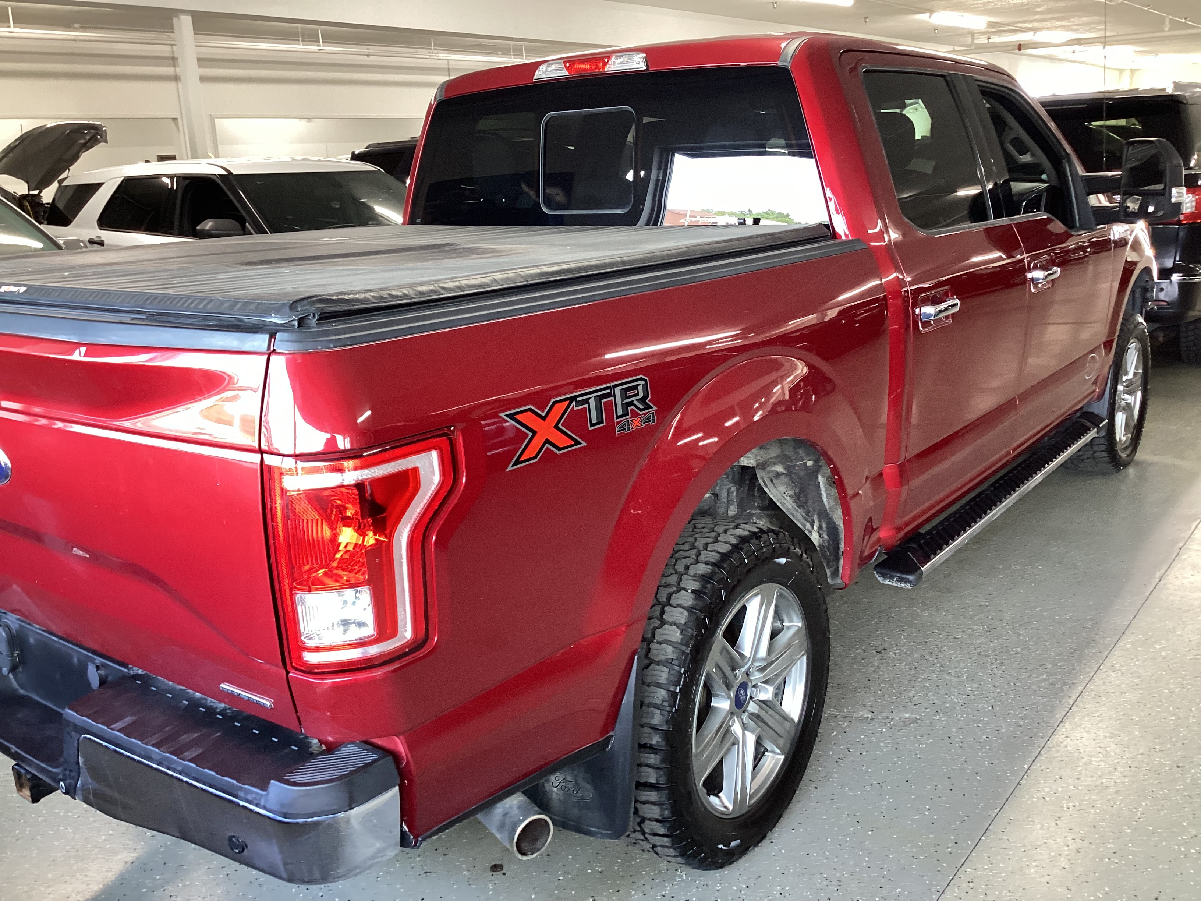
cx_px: 600
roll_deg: +1.6
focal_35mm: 31
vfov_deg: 45.4
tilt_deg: -16.5
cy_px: 450
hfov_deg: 58.4
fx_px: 1076
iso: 200
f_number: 2.4
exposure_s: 1/60
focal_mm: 3.3
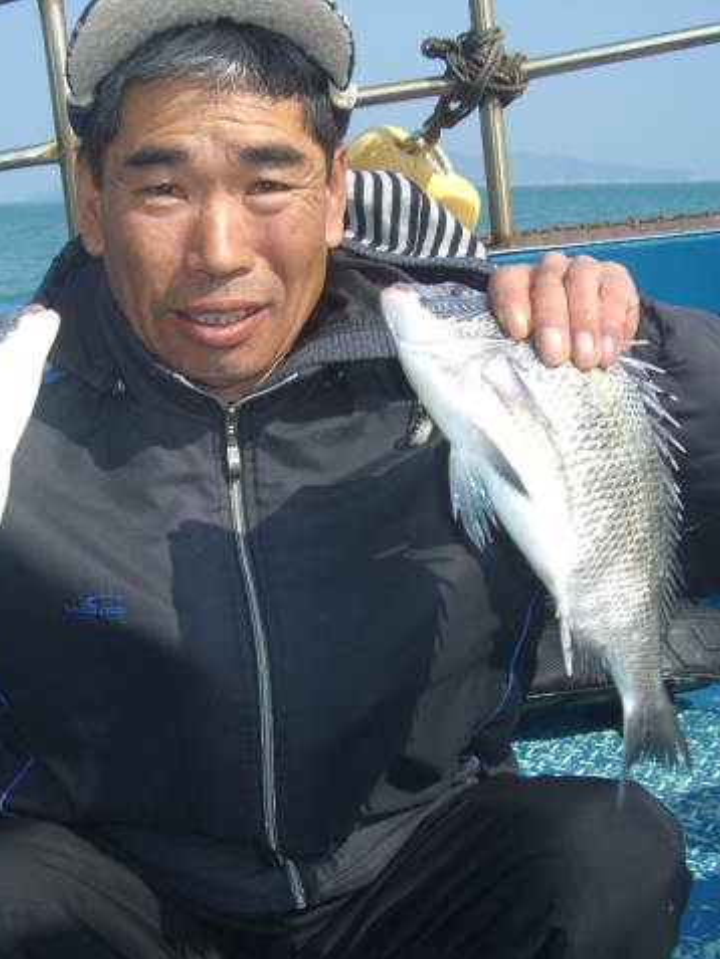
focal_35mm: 51
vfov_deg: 37.5
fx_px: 1414
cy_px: 481
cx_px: 239
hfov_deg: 28.4
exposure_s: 1/250
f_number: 5.6
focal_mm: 7.9
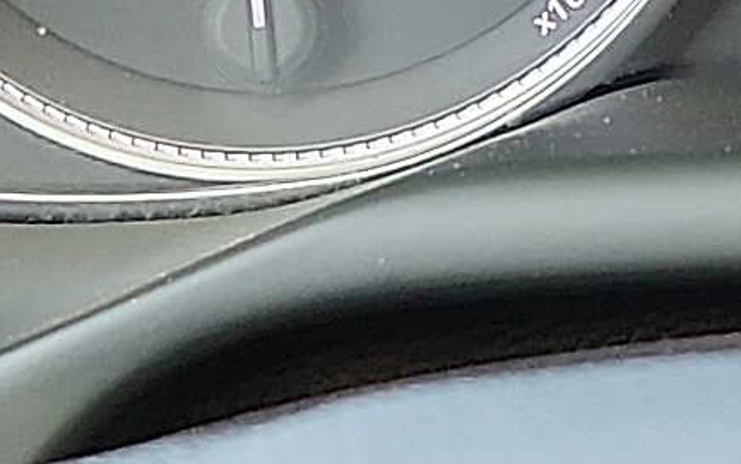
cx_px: 1107
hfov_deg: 20.0
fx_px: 1818
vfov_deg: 13.4
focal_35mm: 90
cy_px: -317
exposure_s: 1/59.2
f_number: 1.8
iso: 218
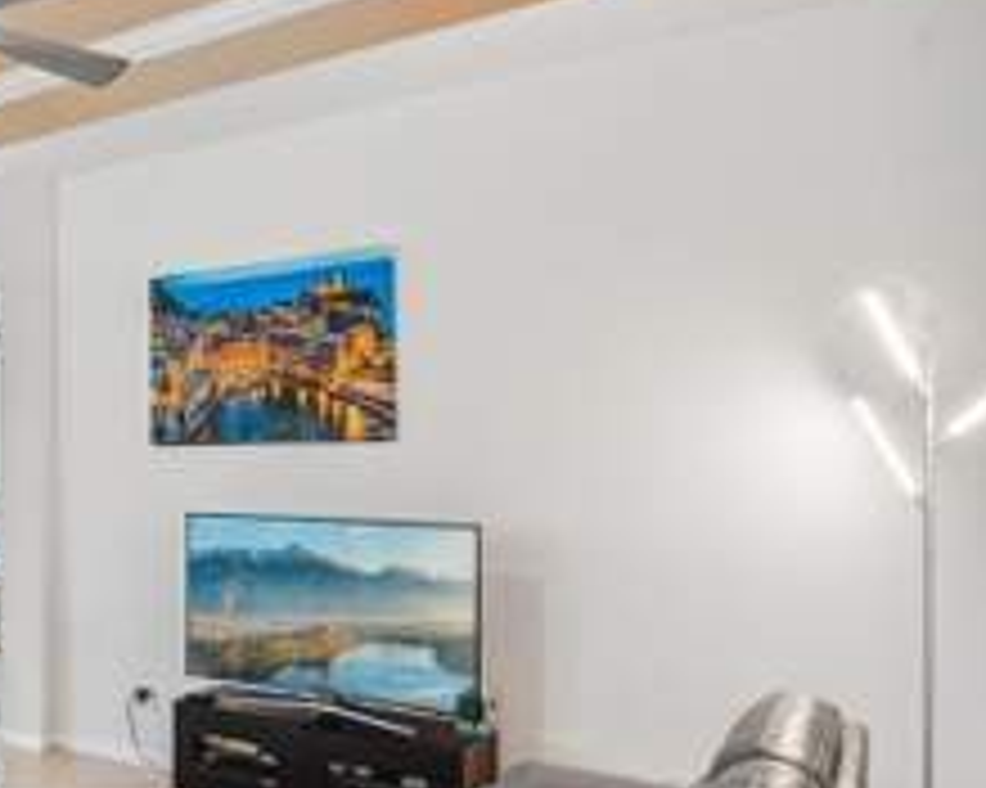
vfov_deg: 42.1
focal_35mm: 35
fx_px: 1021
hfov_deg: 46.0
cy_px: 441
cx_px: 77
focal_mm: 17
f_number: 8
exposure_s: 1/15
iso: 400
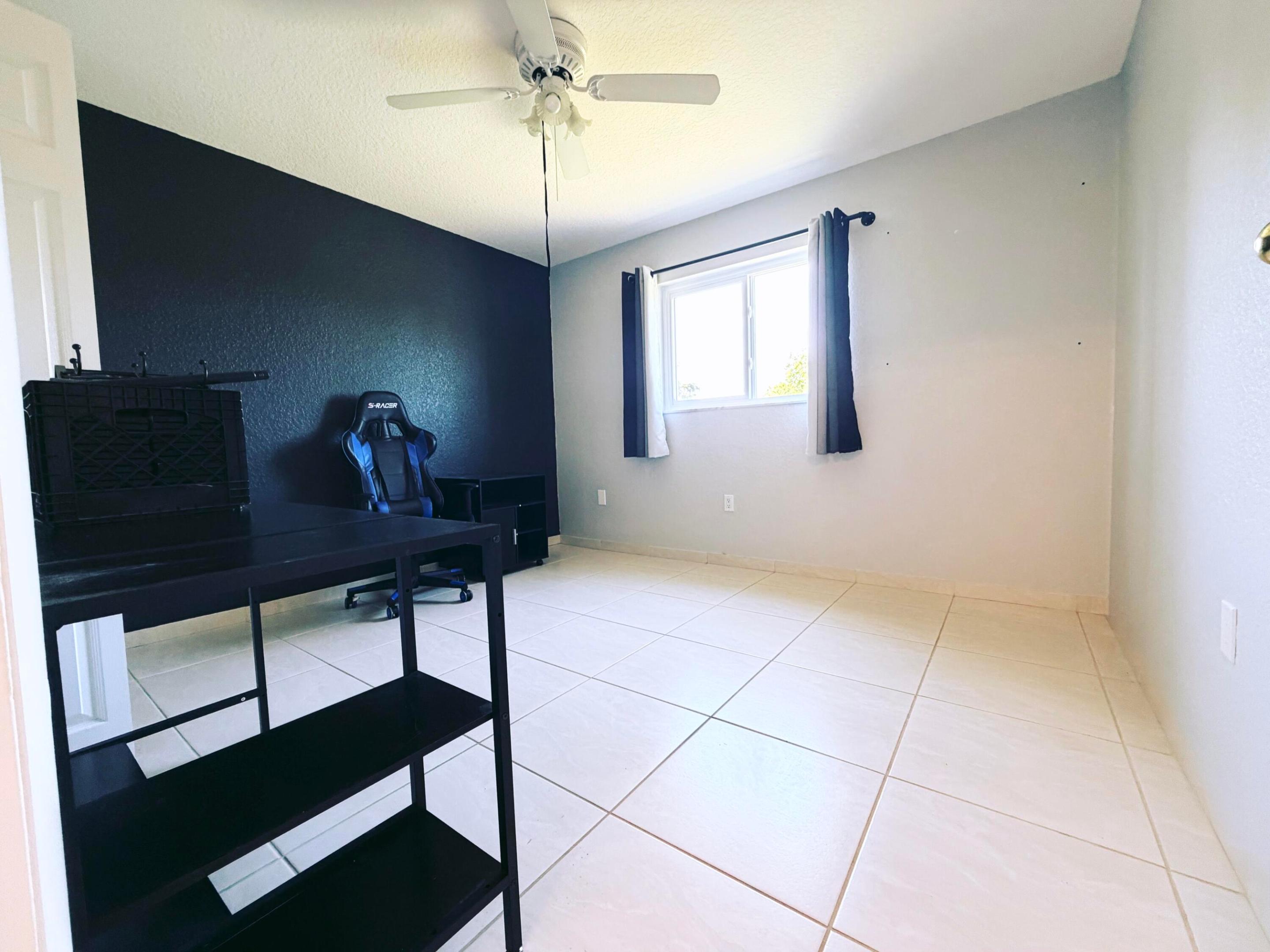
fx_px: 514
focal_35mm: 14
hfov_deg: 102.1
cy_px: 476
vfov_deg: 85.7
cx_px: 635
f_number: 2.2
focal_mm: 2.22
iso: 320
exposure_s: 1/60
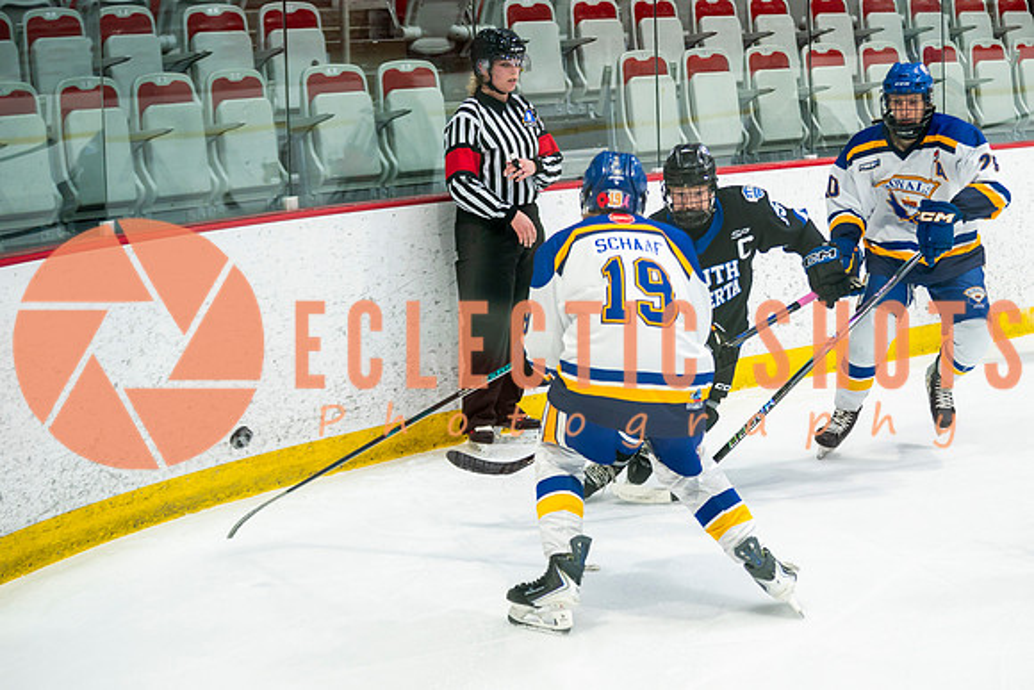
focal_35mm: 93
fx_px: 2660
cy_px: 327
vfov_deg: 14.8
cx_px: 656
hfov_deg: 21.9
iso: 640
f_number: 2.8
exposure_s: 1/640
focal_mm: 70
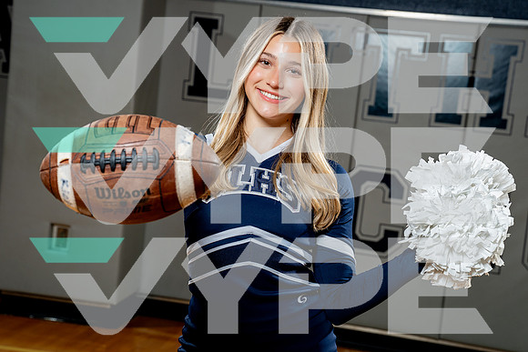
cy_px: 175
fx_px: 1033
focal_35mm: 70
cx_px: 260
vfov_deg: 19.4
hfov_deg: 28.7
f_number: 5.6
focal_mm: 64
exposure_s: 1/250
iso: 250
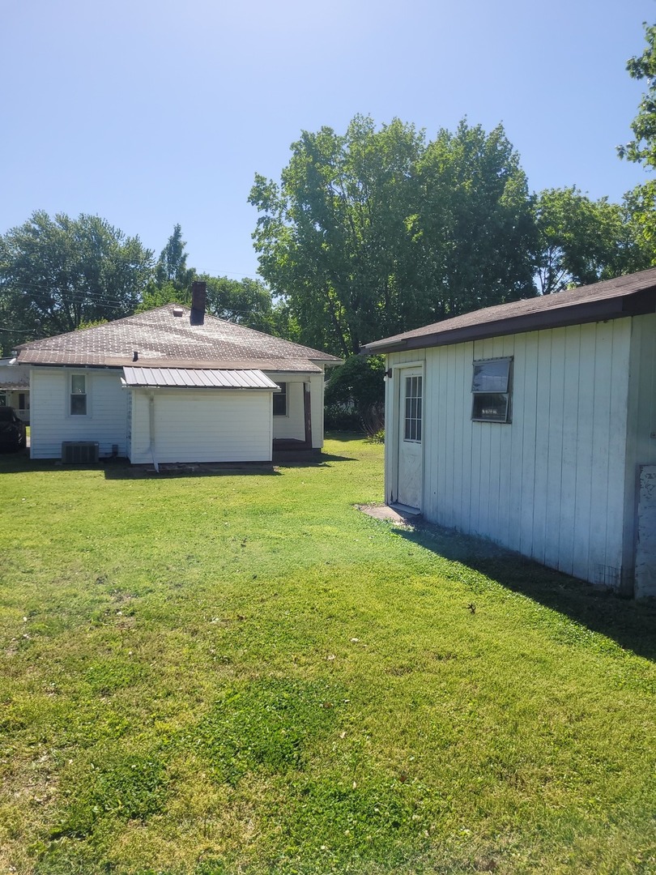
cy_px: 438
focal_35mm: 26
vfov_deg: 67.3
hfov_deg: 53.1
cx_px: 328
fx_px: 657
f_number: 1.8
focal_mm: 5.4
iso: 40
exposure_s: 1/2169
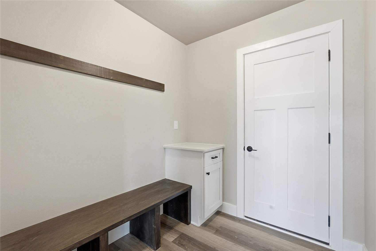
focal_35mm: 16
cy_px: 126
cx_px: 188
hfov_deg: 96.7
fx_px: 167
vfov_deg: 73.7
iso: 250
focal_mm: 16
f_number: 9
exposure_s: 1/160
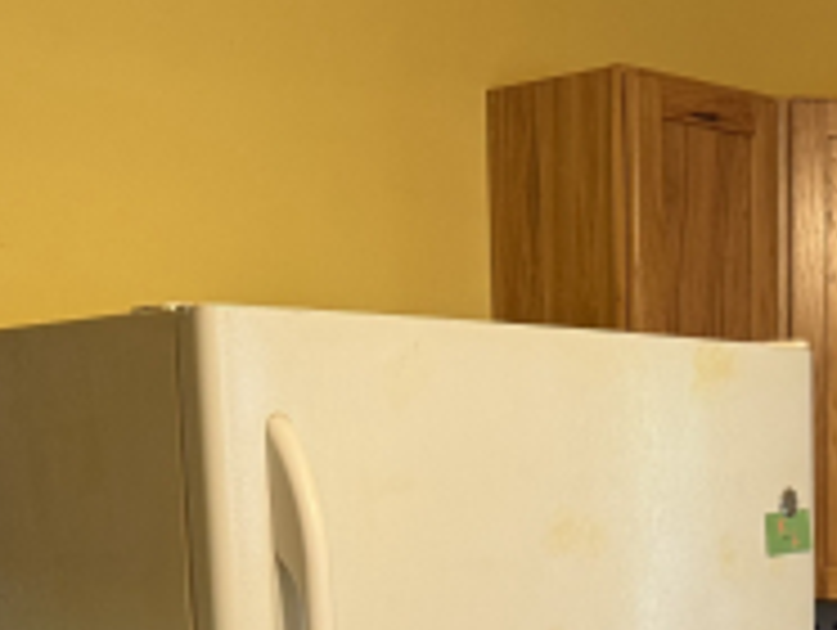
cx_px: 857
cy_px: 828
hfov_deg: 21.8
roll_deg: -0.2
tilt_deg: -9.0
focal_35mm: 86
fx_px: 2082
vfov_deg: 16.3
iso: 160
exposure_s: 1/60
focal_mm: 6.76
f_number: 1.78
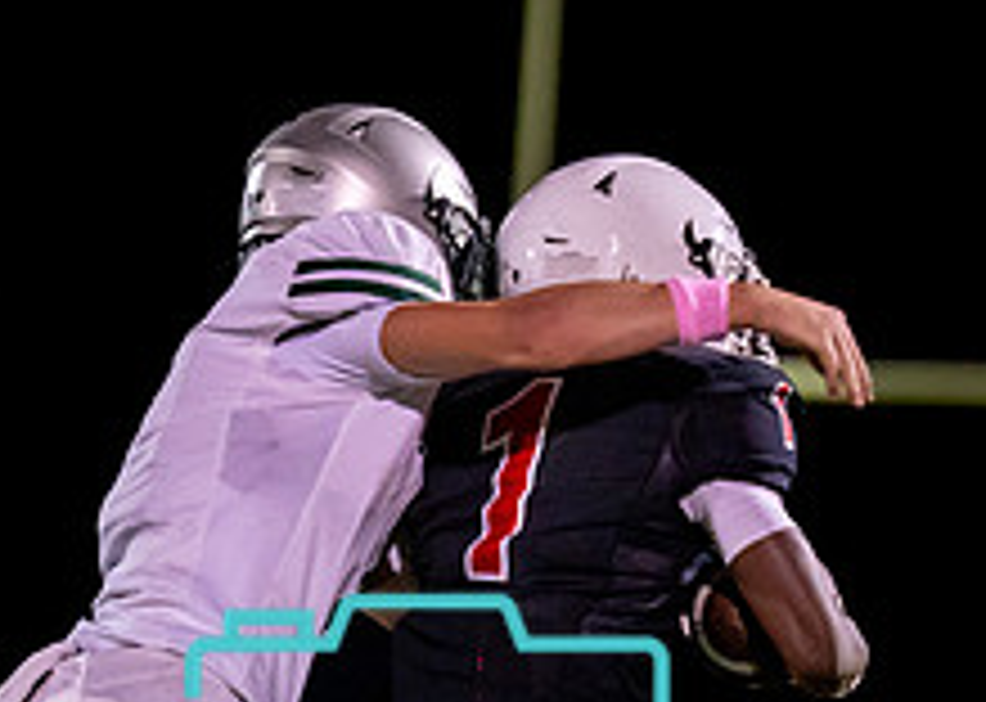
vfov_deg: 2.0
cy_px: 813
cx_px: -107
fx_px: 19752
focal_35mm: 706
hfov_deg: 2.9
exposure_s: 1/1000
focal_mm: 188
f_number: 2.8
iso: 2000
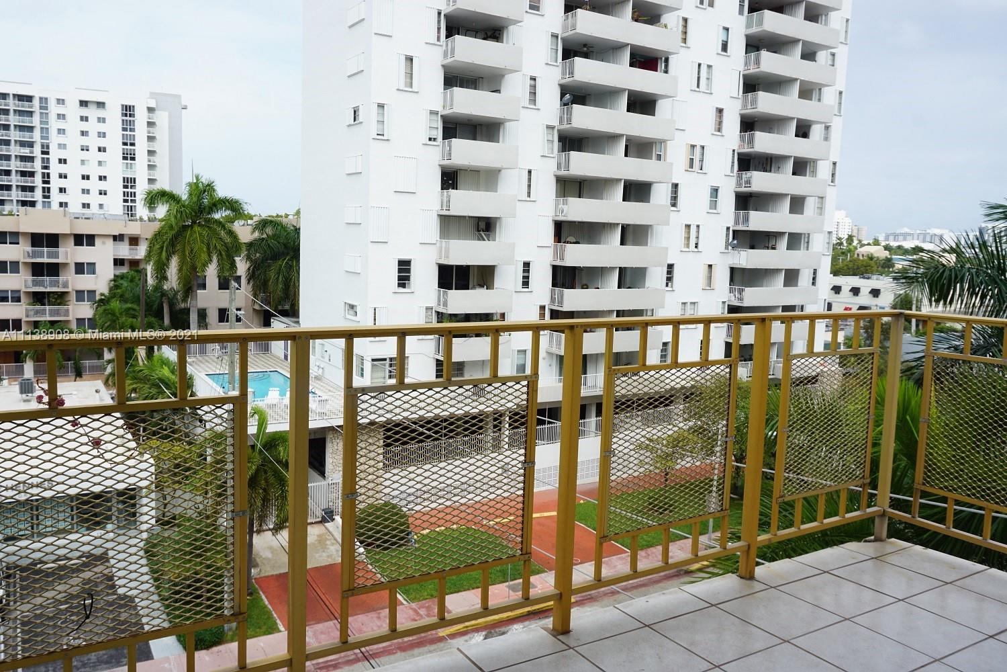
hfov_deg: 64.6
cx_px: 504
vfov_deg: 45.7
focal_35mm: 28
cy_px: 336
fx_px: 797
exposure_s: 1/100
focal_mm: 19
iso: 100
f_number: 10
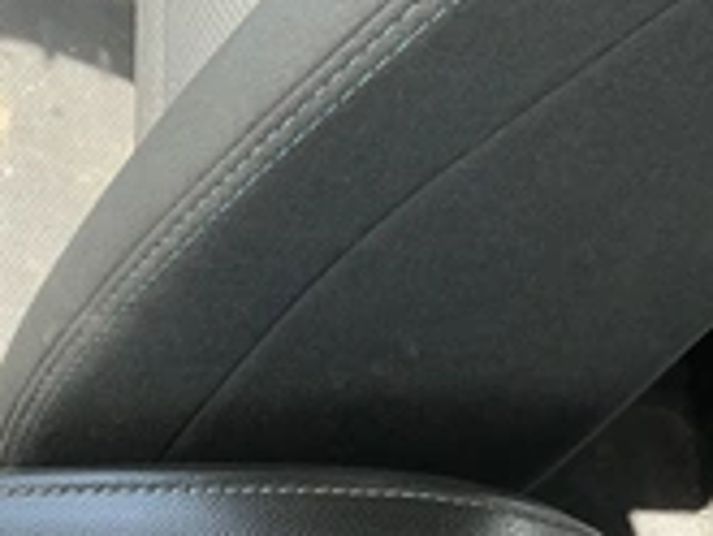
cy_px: 605
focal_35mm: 68
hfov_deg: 27.7
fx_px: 1402
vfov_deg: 20.5
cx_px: 95
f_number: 1.8
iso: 32
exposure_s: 1/122
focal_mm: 3
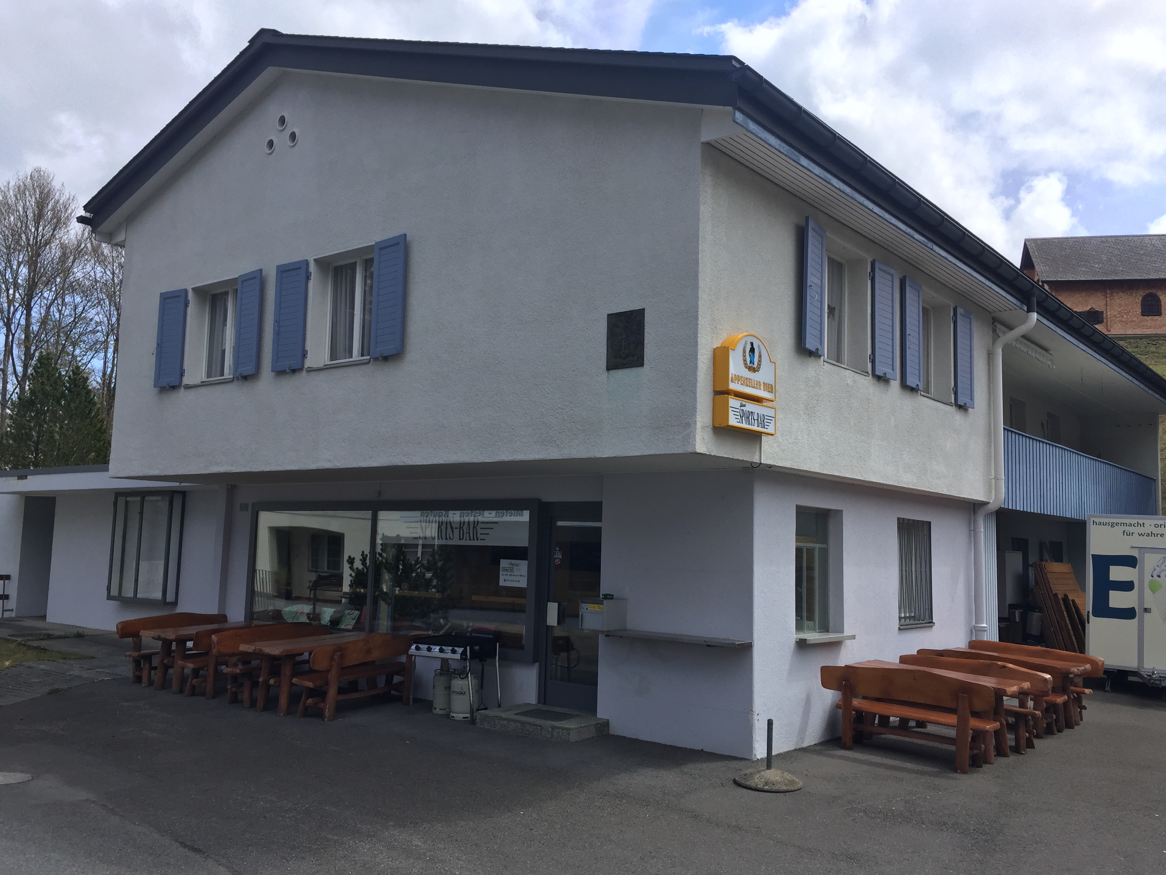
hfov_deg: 60.0
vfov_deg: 46.8
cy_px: 438
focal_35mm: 30
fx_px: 1010
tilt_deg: +6.0
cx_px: 587
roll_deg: -0.9
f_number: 2.2
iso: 32
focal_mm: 4.15
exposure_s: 1/2083
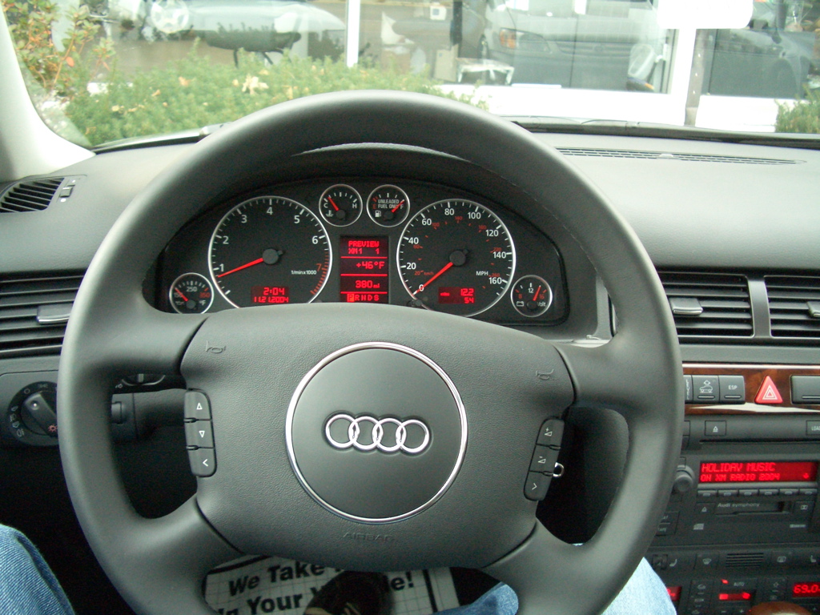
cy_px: 308
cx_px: 410
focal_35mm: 35
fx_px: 829
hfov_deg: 52.6
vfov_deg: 40.7
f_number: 2.6
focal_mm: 5.8
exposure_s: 1/50
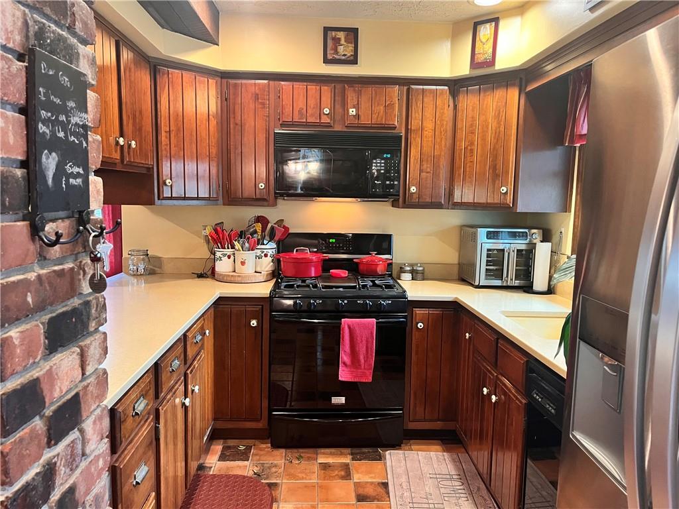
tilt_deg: -6.2
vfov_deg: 53.1
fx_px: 510
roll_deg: -1.3
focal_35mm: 26
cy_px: 254
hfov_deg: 67.3
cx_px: 340
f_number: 1.6
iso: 400
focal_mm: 5.1
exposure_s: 1/40
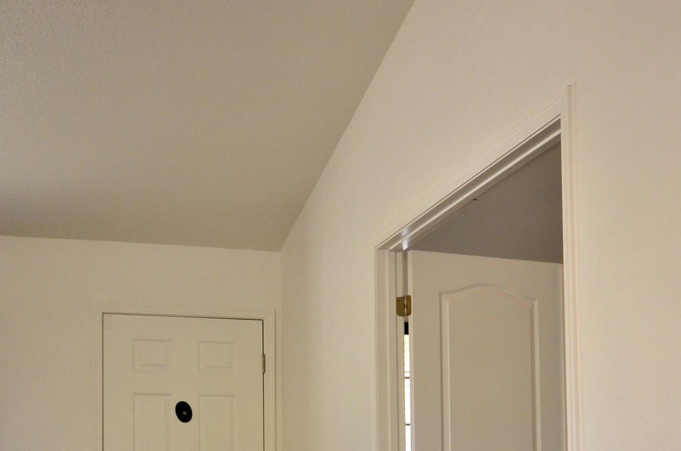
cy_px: 446
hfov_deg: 38.3
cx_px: 329
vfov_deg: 24.7
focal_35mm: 52
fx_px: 982
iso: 400
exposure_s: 1/100
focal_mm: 16
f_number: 5
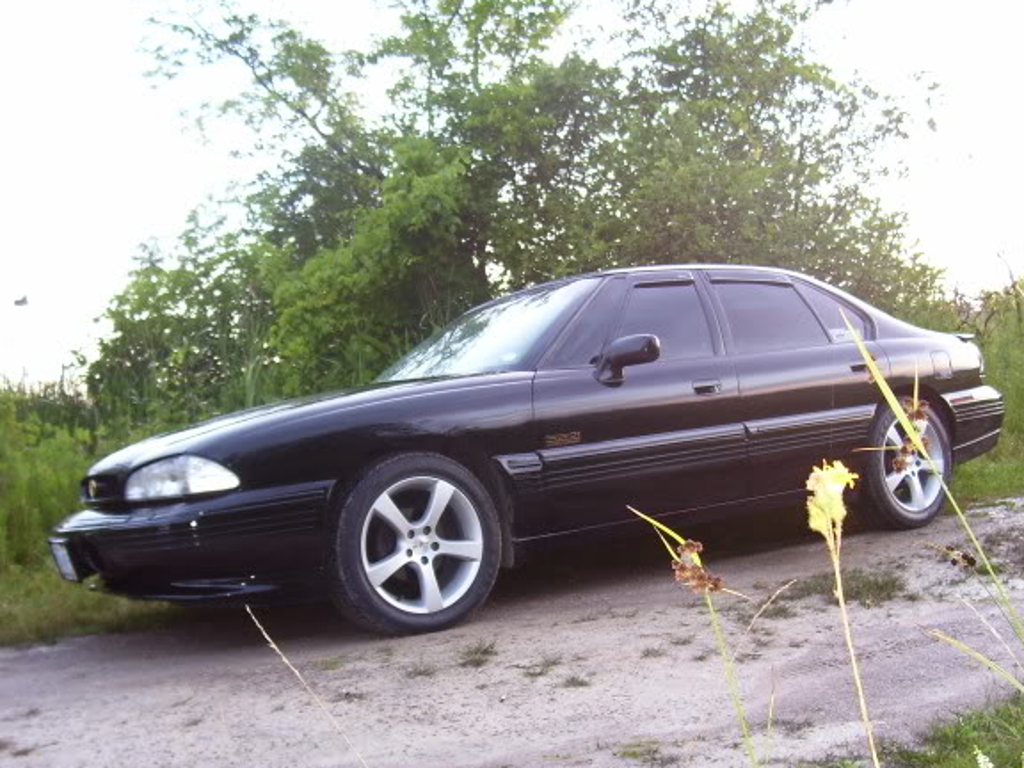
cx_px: 530
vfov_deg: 37.7
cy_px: 426
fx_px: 1124
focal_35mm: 38
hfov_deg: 49.0
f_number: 2.7
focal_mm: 5.6
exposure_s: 1/6
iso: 80
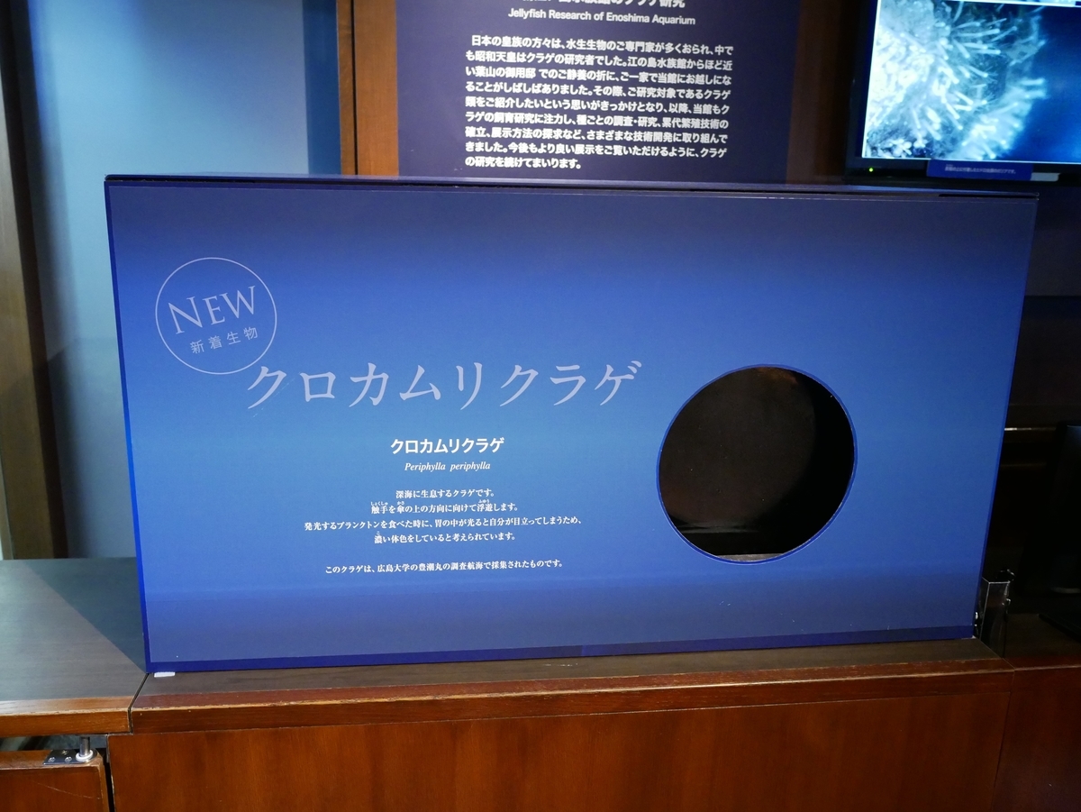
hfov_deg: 59.9
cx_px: 540
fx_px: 937
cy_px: 406
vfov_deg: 46.8
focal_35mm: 30
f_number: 2.5
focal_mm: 15
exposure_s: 1/40
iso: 3200
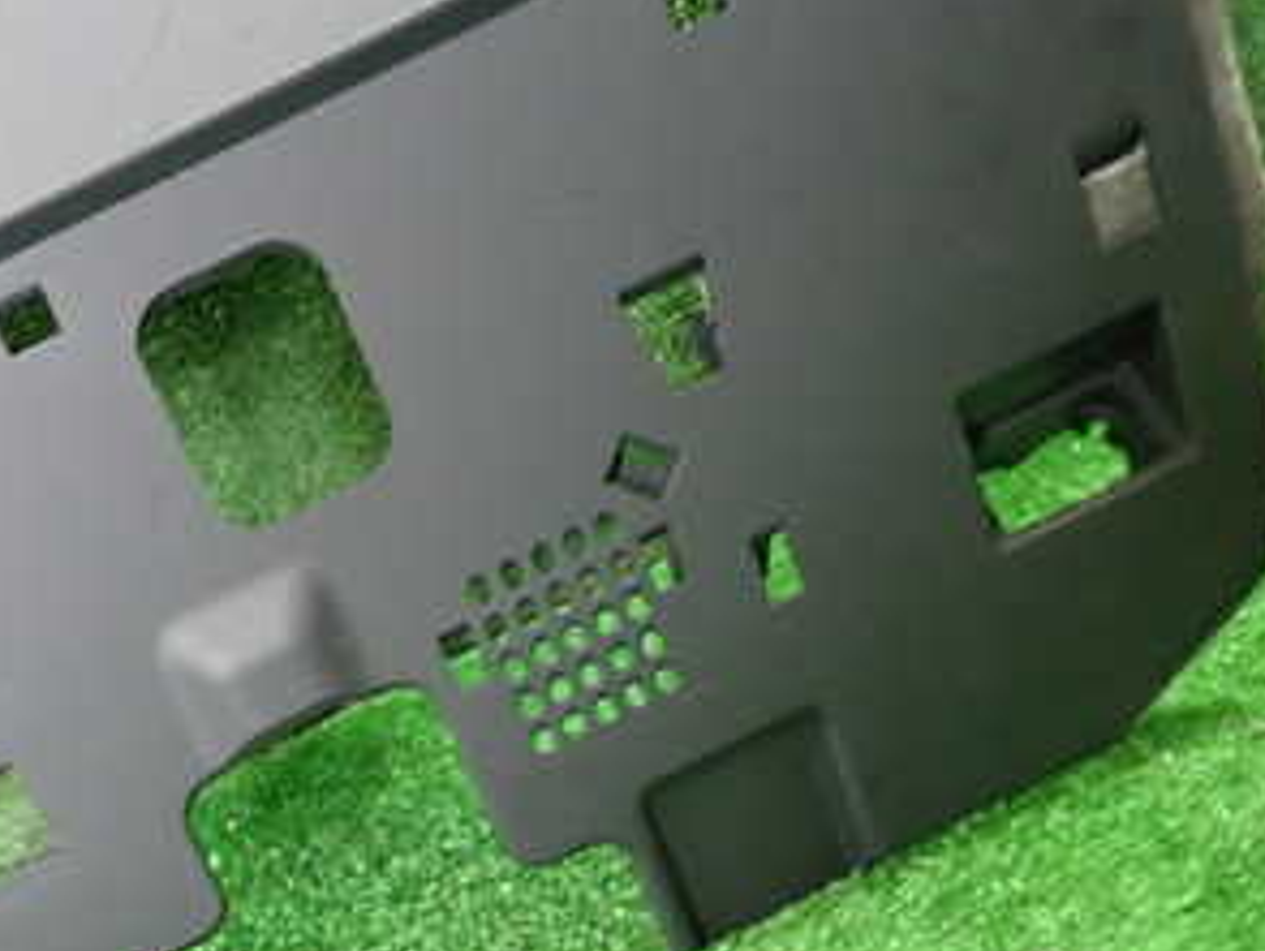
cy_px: 572
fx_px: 1865
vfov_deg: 28.5
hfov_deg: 36.1
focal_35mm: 51
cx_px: 237
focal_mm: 4.5
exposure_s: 1/30
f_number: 2
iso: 400
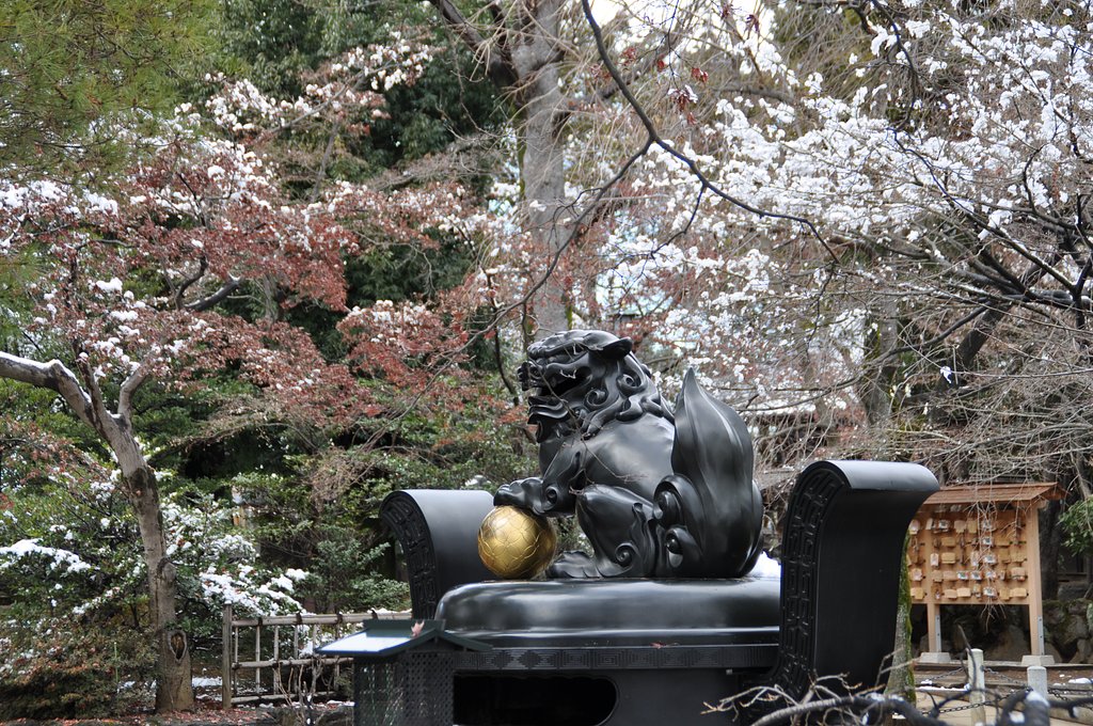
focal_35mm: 90
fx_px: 2729
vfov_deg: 15.1
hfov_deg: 22.6
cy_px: 363
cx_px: 546
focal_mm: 60
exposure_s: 1/160
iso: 200
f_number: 5
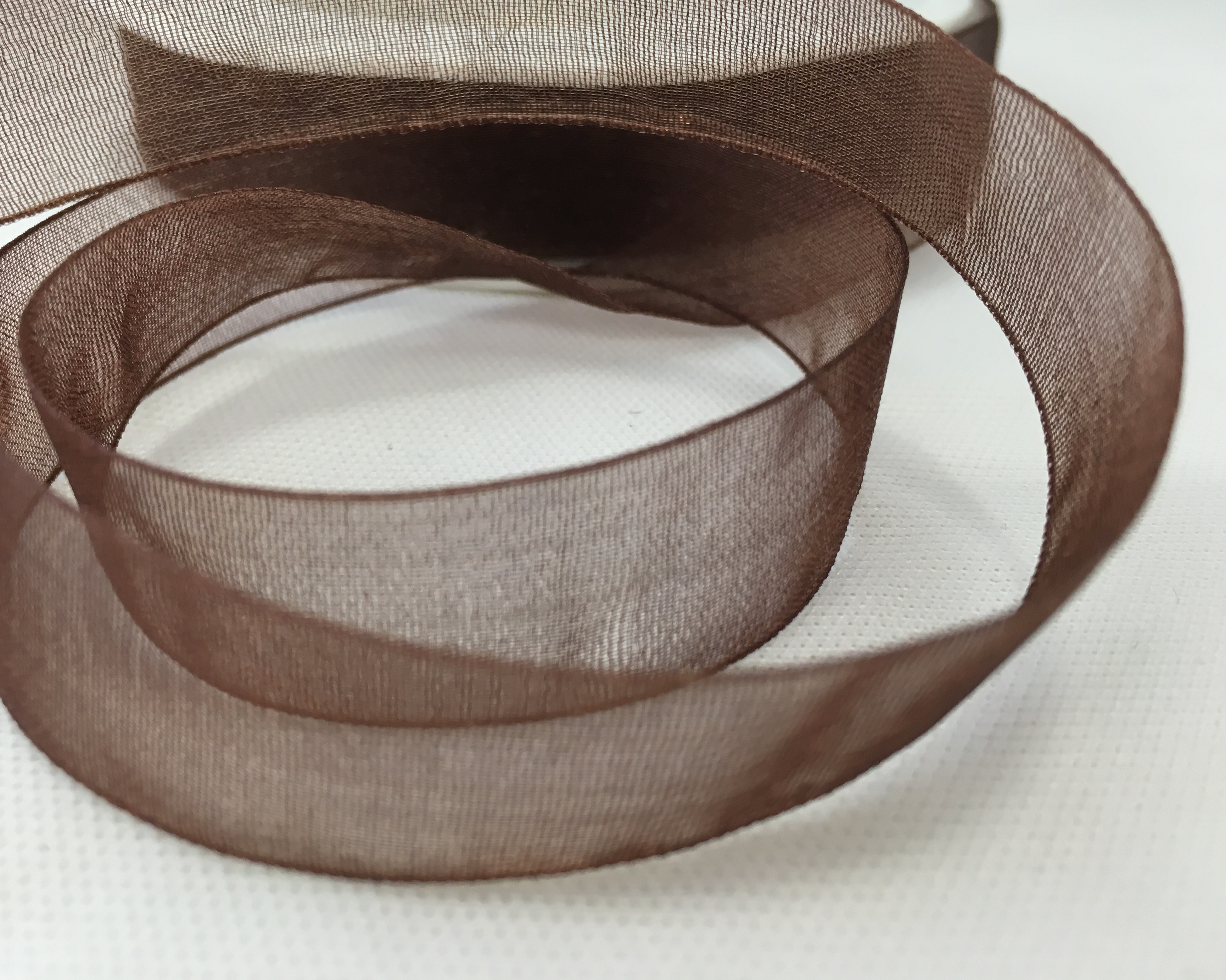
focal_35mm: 33
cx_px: 516
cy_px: 447
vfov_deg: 44.5
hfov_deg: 54.0
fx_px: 1197
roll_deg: -0.1
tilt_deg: -29.1
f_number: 2.2
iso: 40
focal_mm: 4.15
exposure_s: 1/33
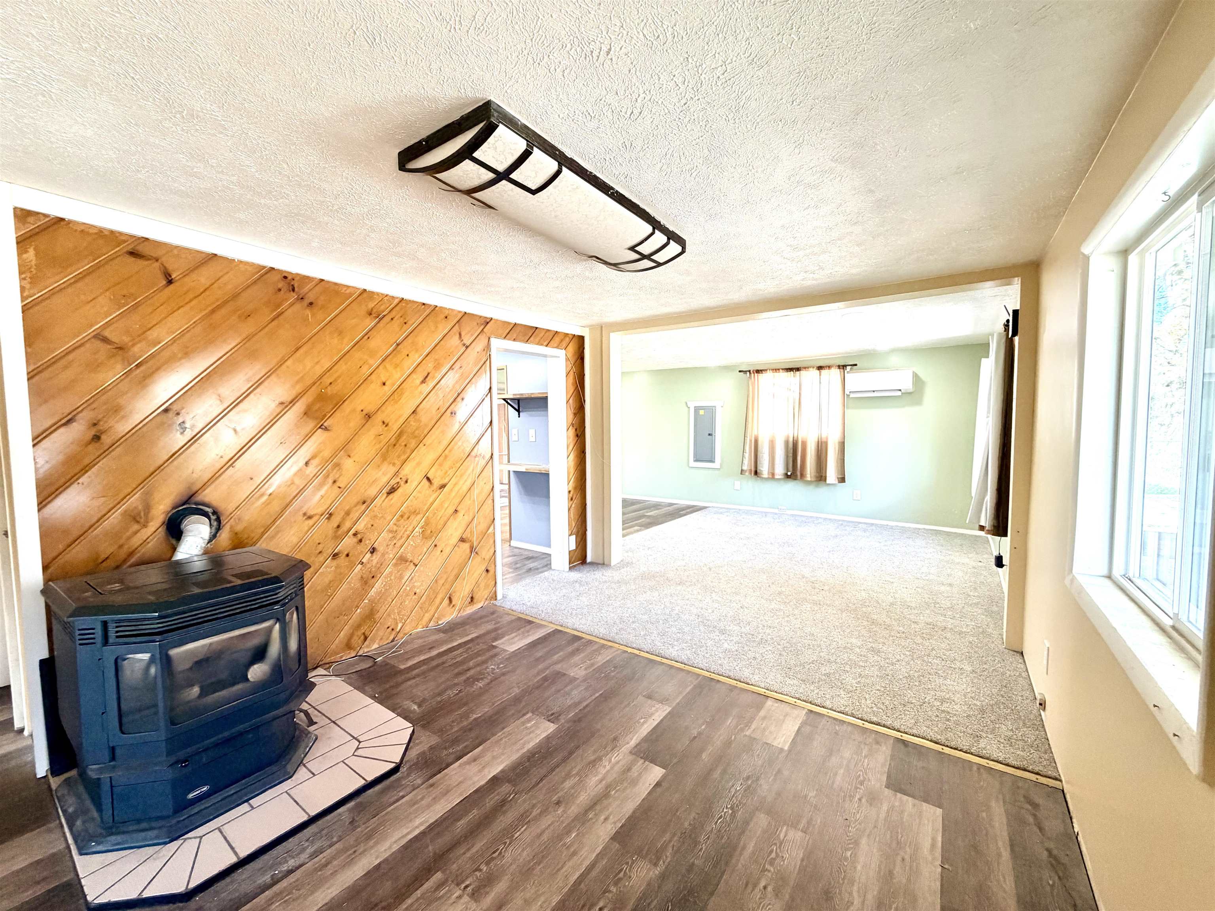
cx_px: 608
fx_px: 491
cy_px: 456
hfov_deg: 102.1
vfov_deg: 85.7
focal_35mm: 14
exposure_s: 1/120
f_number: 2.2
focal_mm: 2.22
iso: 250
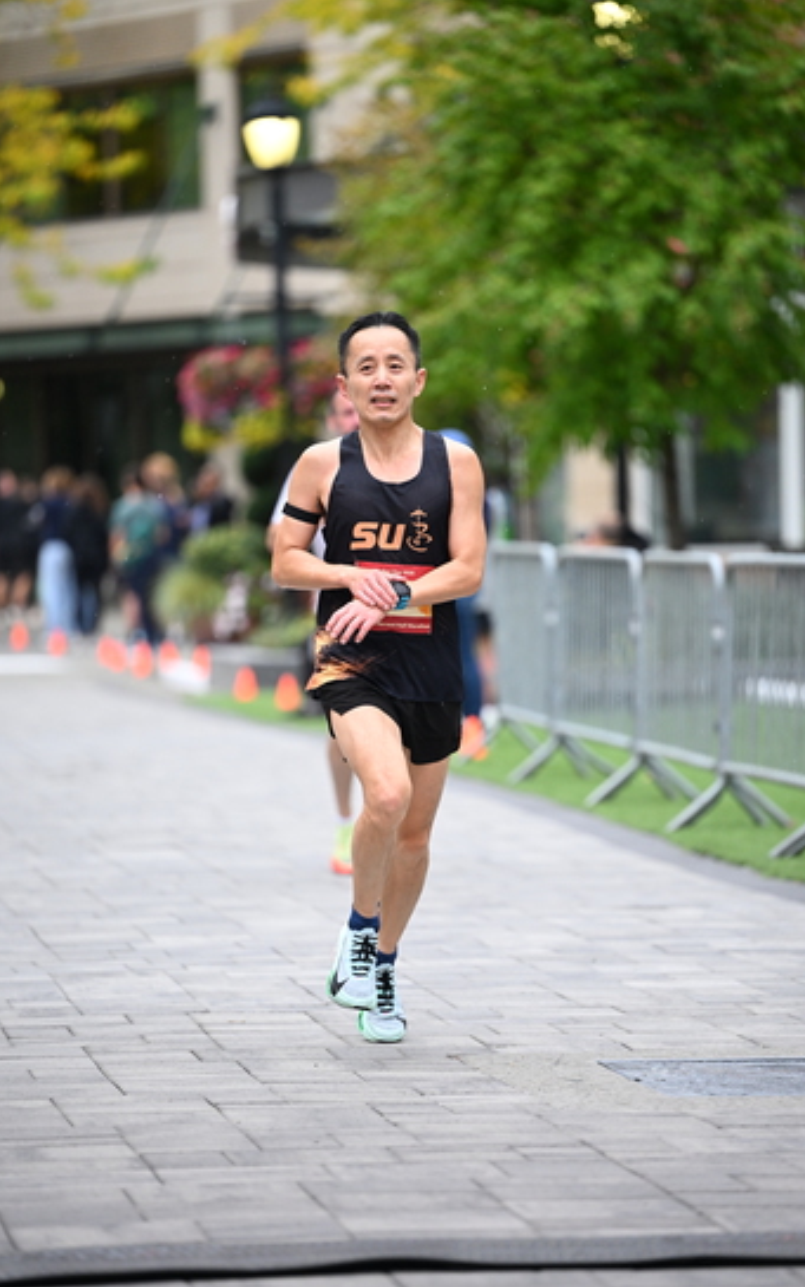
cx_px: 424
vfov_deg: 11.6
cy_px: 640
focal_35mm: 180
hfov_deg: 7.3
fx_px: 6313
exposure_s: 1/1250
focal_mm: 175
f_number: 2.8
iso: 1250
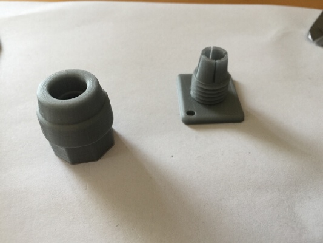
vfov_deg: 48.2
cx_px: 162
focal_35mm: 29
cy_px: 122
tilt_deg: -45.6
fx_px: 271
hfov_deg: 61.6
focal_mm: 4.15
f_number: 2.2
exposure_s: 1/33
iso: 64
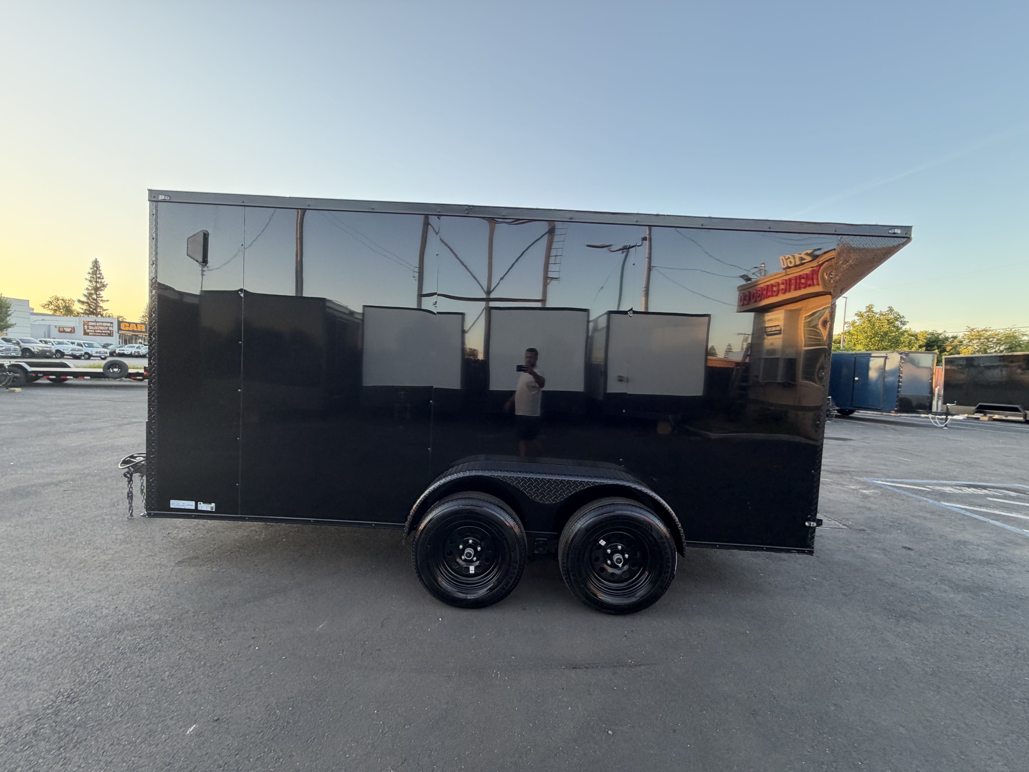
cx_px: 514
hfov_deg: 102.1
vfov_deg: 85.7
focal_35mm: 14
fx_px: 416
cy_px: 386
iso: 80
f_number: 2.2
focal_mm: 2.22
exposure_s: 1/121
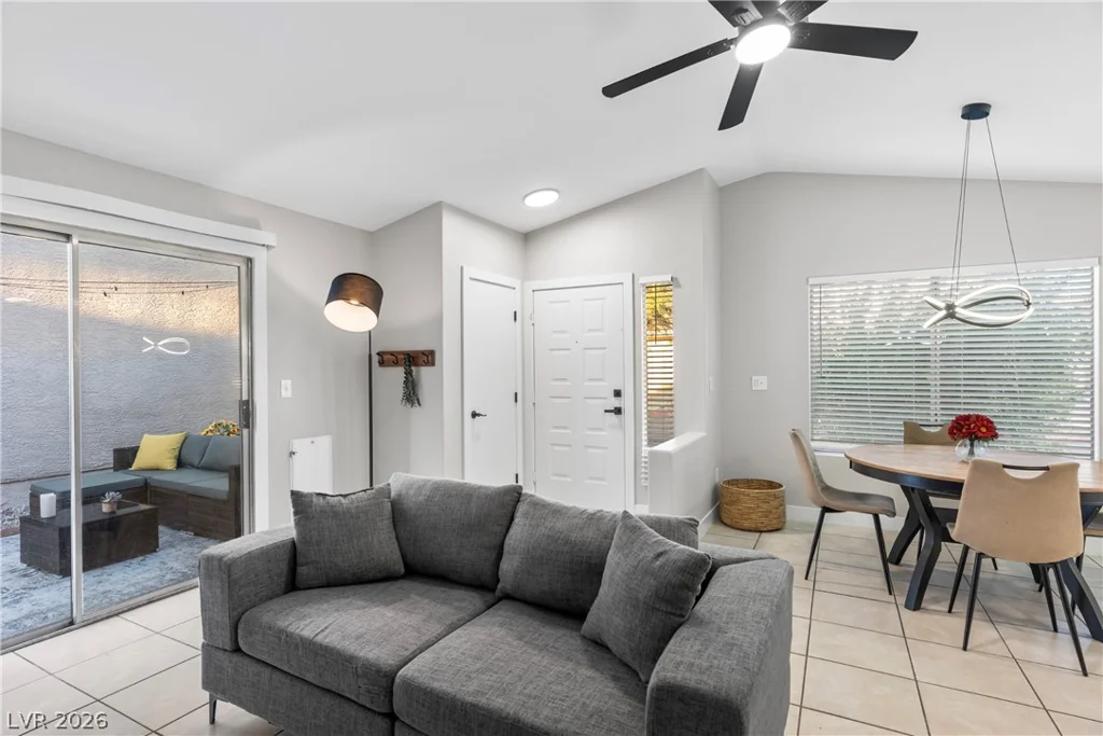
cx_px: 552
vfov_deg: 67.4
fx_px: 552
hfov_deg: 90.0
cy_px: 368
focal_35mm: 18
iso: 400
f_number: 6.3
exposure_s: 1/8
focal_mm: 18
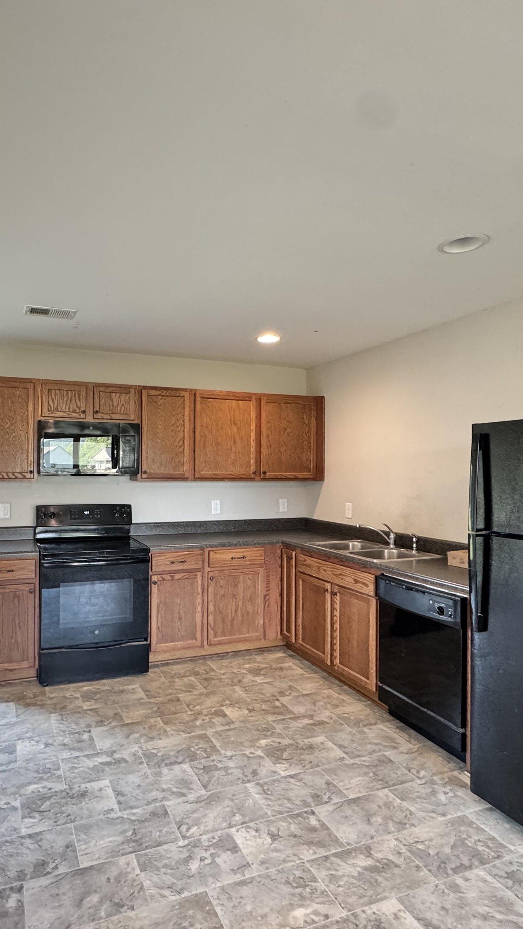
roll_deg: -0.9
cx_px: 190
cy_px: 471
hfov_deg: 52.9
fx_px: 518
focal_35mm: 21
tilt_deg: -0.3
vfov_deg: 83.8
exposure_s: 1/60
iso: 500
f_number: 2.2
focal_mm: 2.22
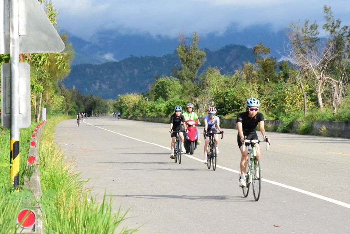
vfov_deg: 9.8
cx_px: 175
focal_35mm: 140
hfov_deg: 14.6
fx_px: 1362
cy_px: 117
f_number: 20
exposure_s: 1/4000
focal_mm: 140
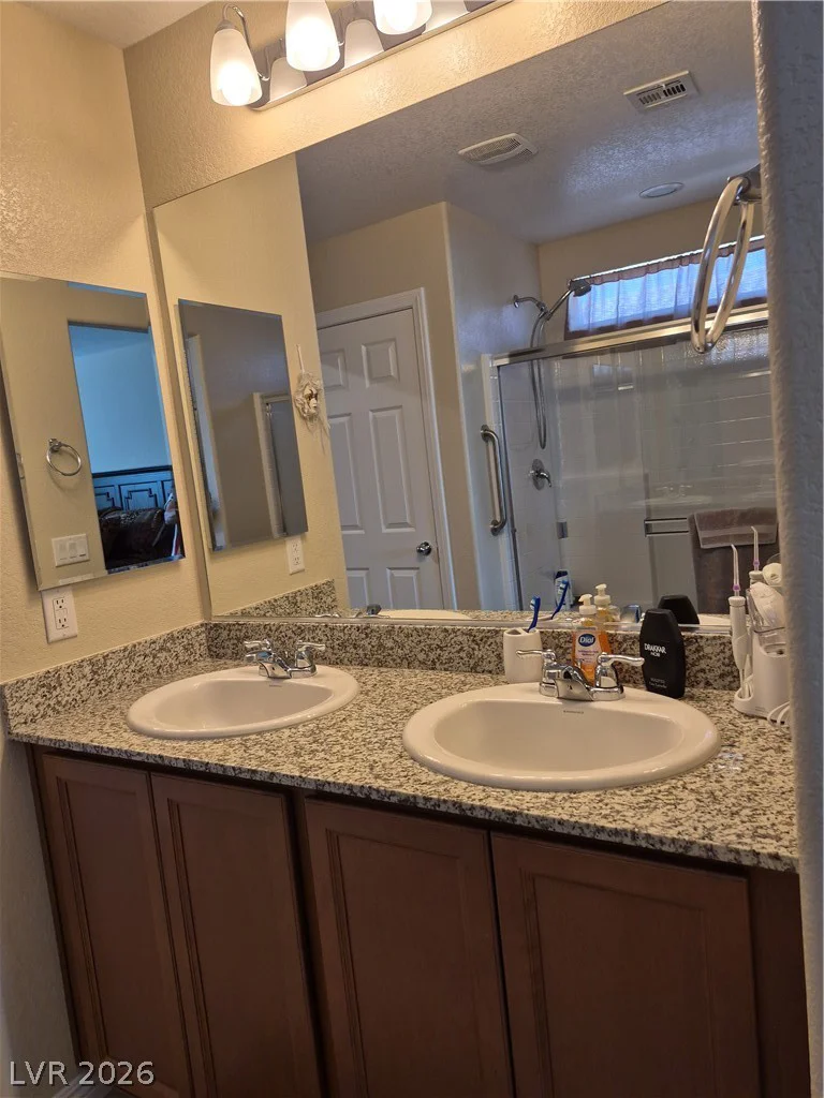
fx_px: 730
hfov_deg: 58.9
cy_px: 549
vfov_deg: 73.9
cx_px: 412
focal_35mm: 23
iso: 160
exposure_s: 1/120
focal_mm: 5.4
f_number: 1.8
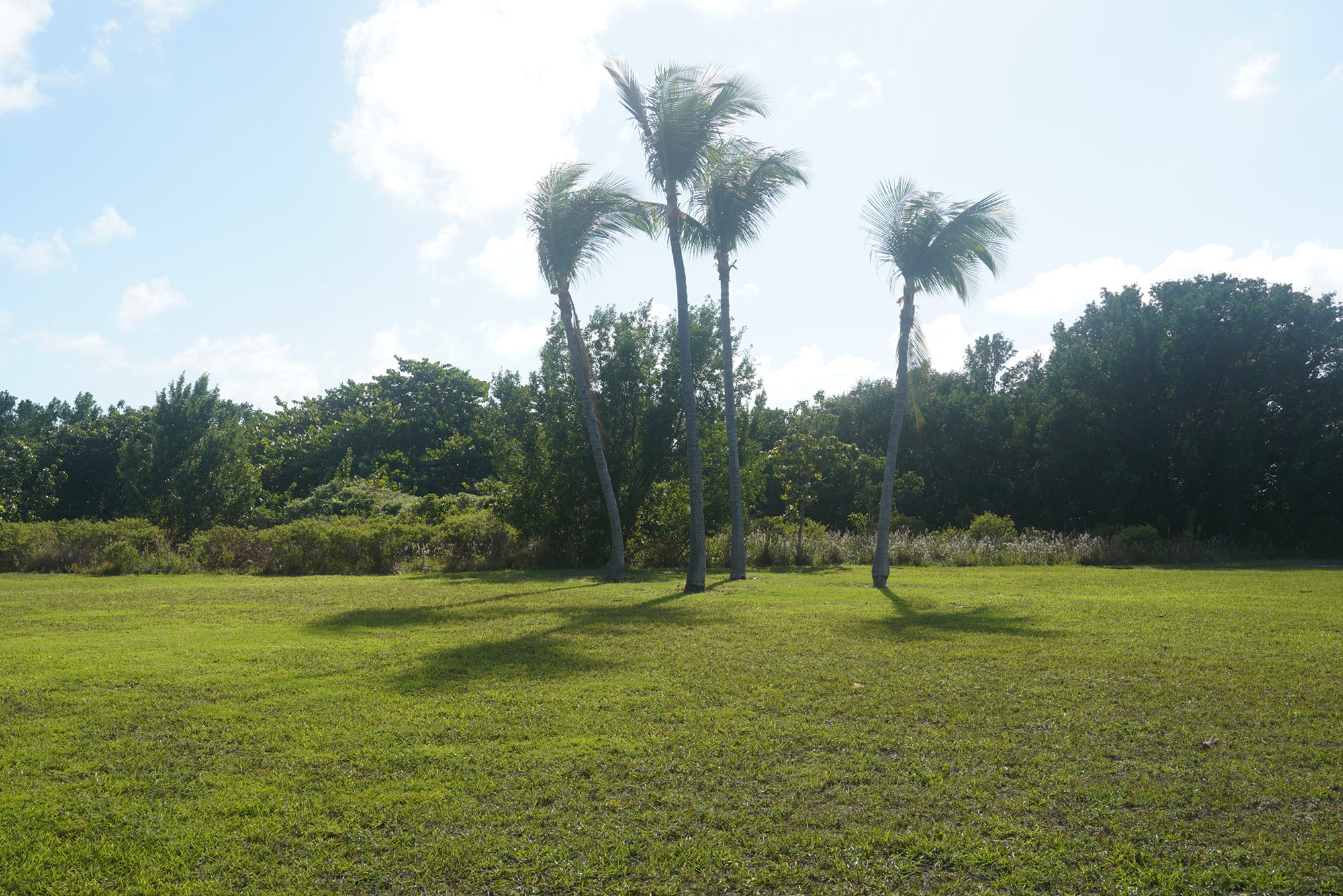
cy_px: 448
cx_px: 672
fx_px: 1306
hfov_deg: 54.4
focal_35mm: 35
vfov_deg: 37.9
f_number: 13
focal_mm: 35
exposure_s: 1/100
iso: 100
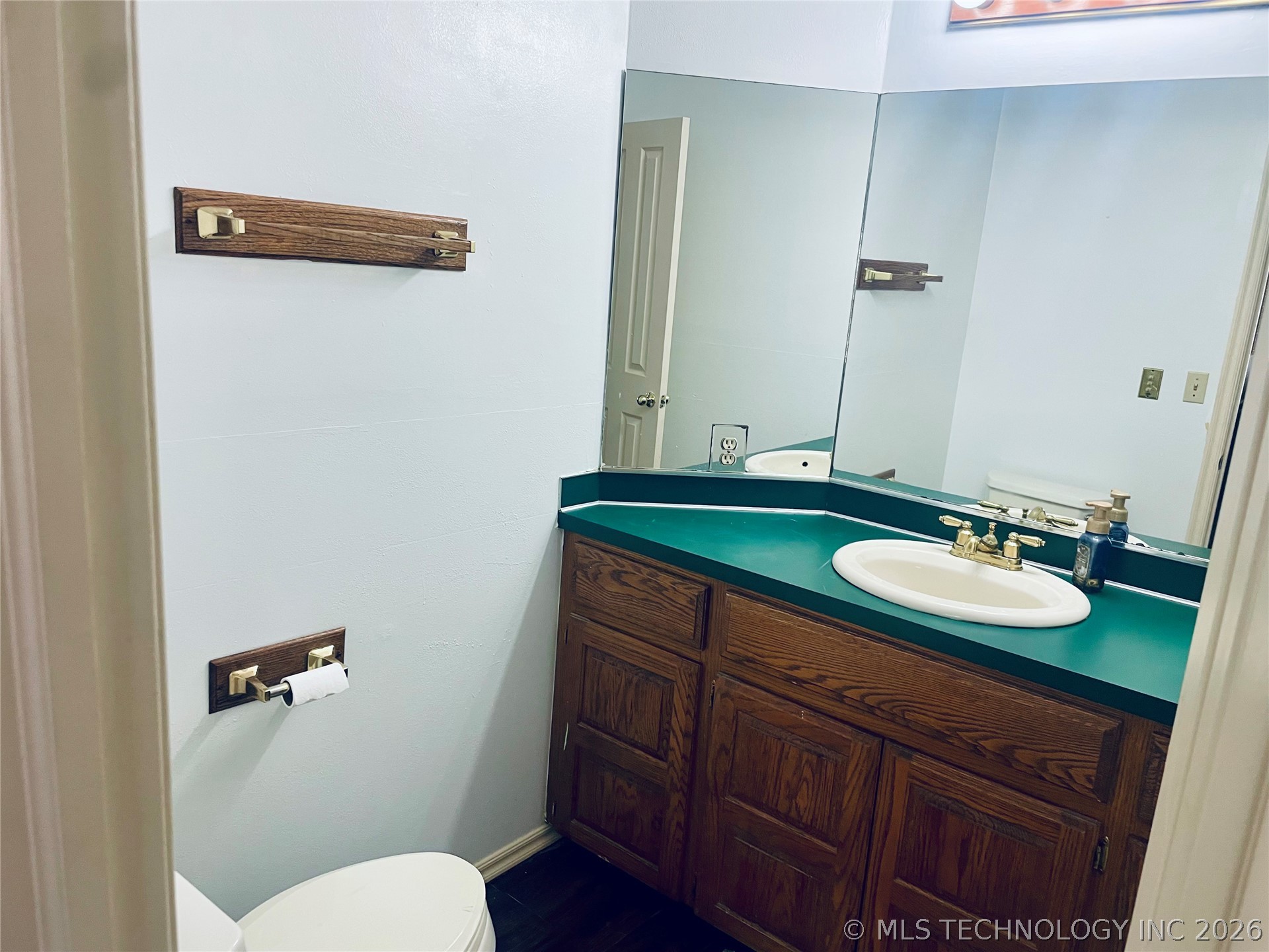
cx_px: 634
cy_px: 476
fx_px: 953
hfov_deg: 67.3
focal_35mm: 26
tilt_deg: -12.4
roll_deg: -4.4
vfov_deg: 53.1
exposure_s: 1/60
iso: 80
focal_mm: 4.2
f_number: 1.6
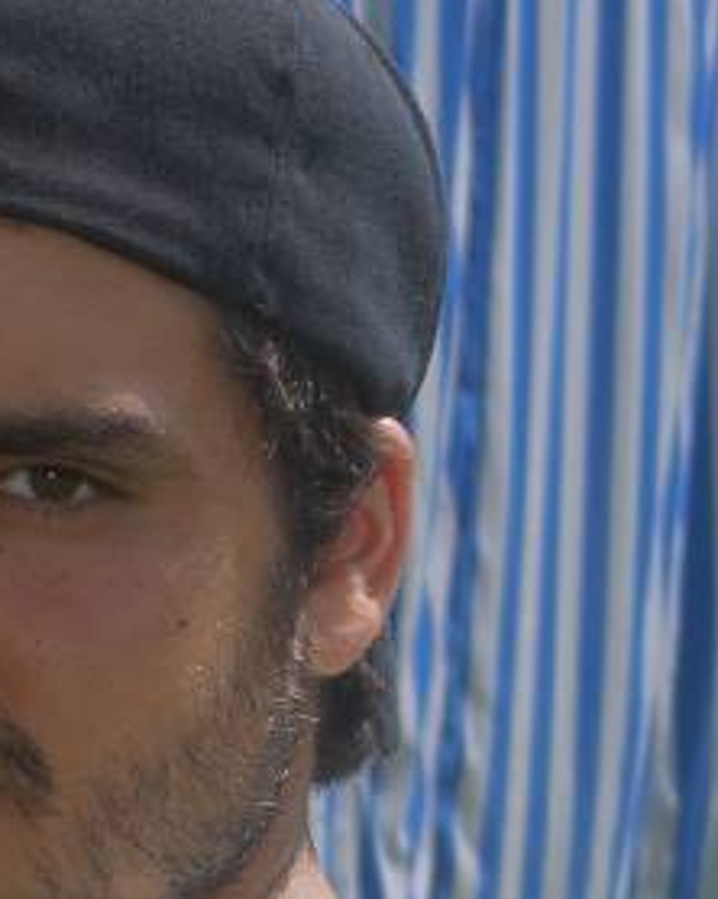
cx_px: -120
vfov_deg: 5.9
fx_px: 8669
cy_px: 886
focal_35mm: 326
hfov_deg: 4.7
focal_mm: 24
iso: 100
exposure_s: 1/400
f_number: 4.9
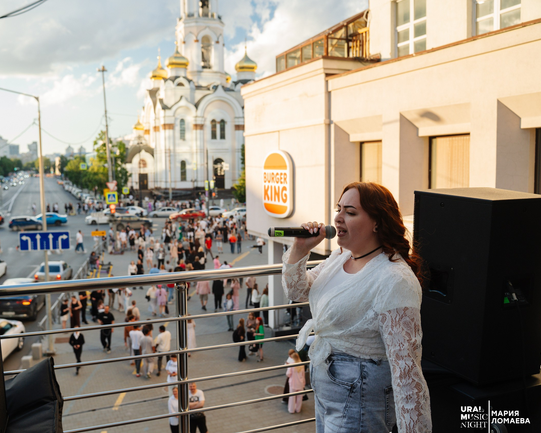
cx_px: 217
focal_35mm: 32
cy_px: 214
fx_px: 512
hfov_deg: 55.3
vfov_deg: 45.8
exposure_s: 1/250
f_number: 4
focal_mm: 28
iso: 400
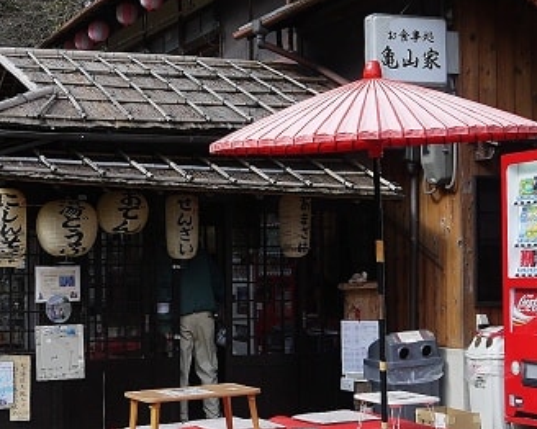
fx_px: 1302
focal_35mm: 82
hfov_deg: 23.2
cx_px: 175
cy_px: 221
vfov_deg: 18.7
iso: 100
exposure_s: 1/250
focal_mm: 17
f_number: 5.6
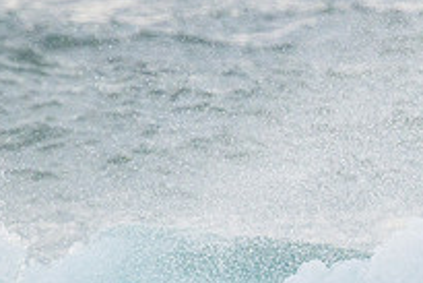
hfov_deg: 0.9
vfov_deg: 0.6
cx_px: 721
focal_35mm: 2178
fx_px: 25609
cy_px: 263
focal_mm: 560
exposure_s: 1/2000
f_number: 11
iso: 1400
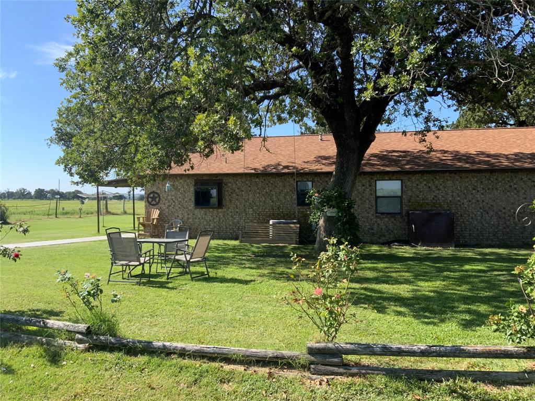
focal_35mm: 29
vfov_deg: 48.2
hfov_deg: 61.7
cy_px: 200
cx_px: 268
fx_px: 448
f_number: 1.8
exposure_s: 1/759
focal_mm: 3
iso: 16
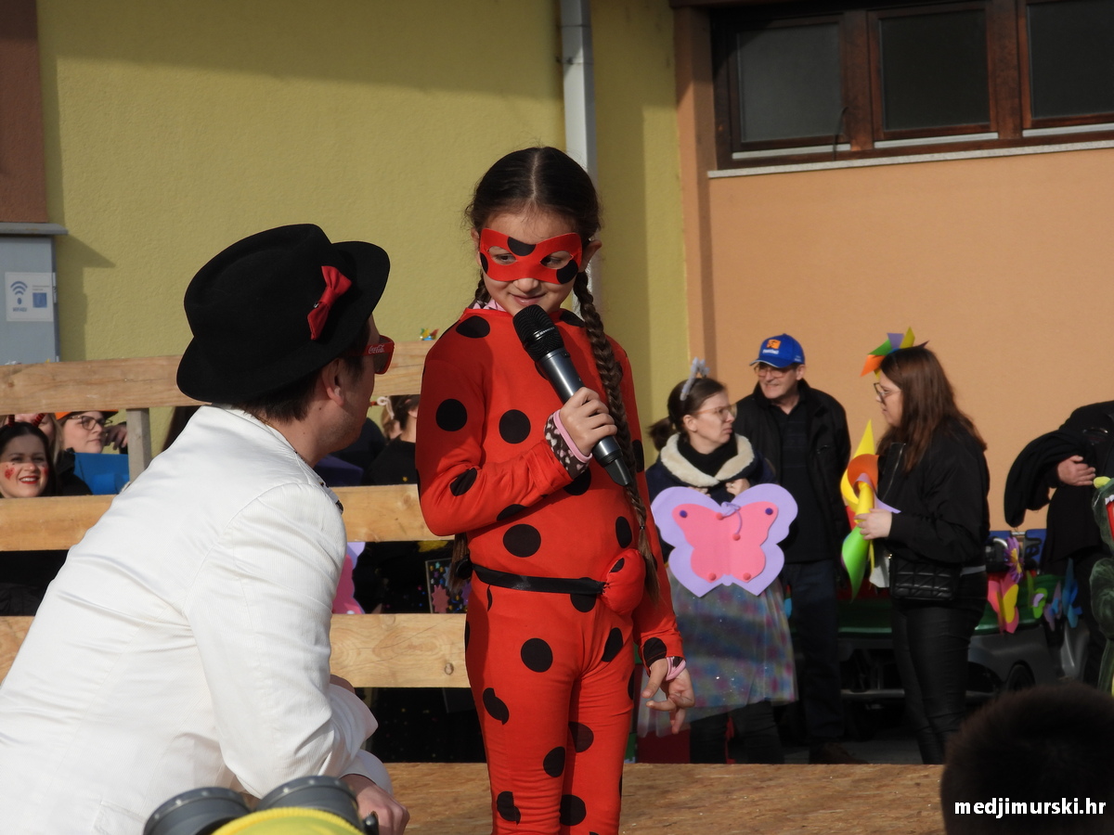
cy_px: 418
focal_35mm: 125
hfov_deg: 15.8
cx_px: 557
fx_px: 4023
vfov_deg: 11.9
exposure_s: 1/1000
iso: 100
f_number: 4
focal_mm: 22.5
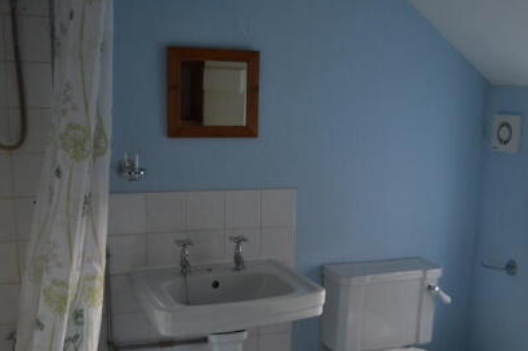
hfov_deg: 43.5
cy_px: 279
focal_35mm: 45
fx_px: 659
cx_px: 308
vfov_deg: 29.2
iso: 400
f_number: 4
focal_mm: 18
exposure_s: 1/60
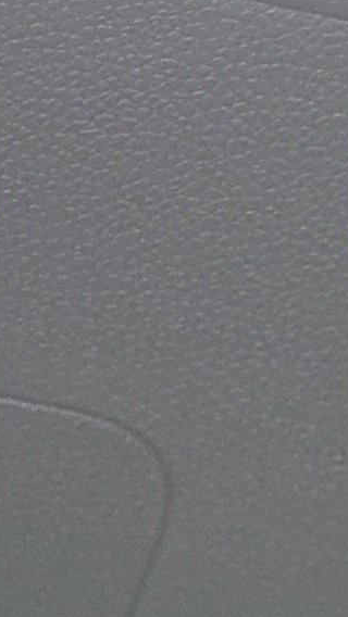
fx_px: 3293
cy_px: 194
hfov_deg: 6.0
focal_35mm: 201
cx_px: -83
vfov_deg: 10.7
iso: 250
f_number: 1.8
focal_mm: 5.4
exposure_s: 1/50
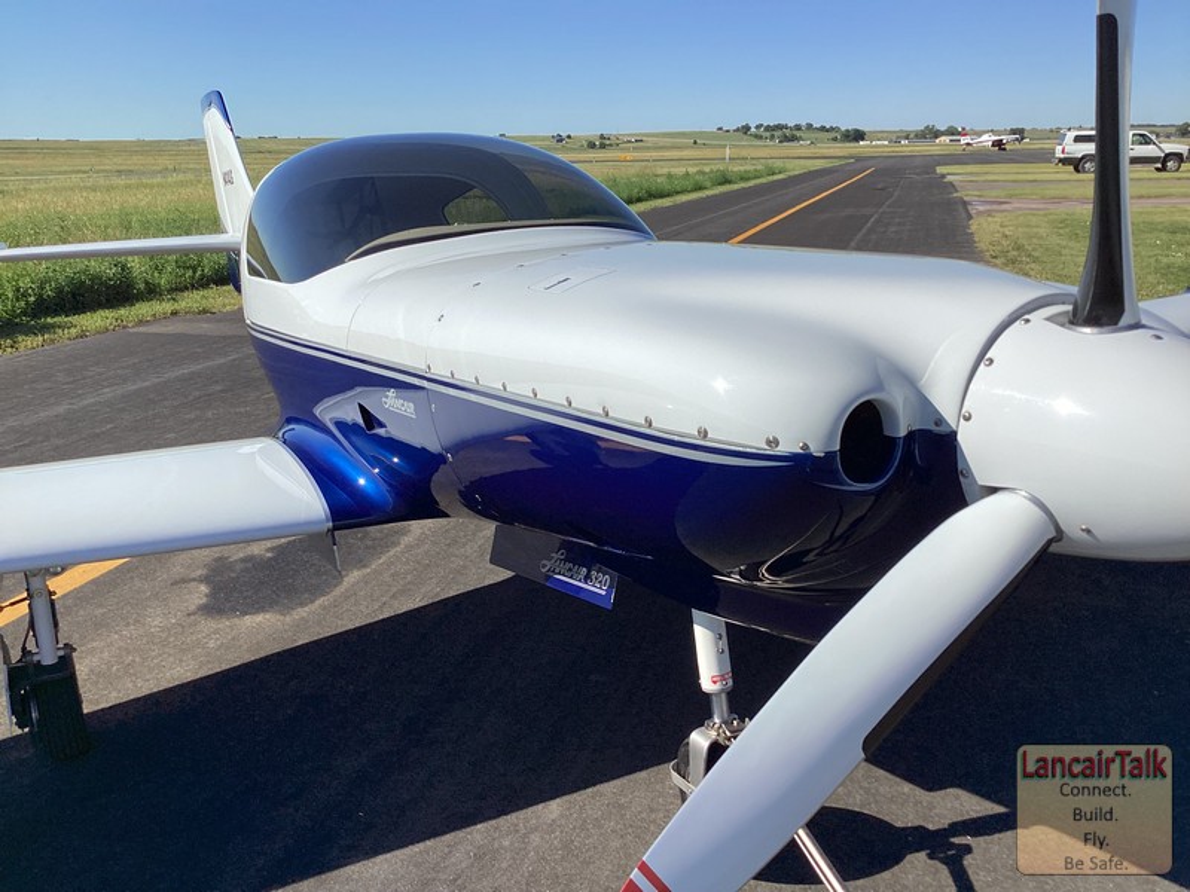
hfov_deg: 58.4
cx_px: 595
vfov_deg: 45.4
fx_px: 1066
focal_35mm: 31
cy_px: 446
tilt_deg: -16.0
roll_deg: -1.5
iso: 25
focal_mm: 3.3
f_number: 2.4
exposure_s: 1/2469
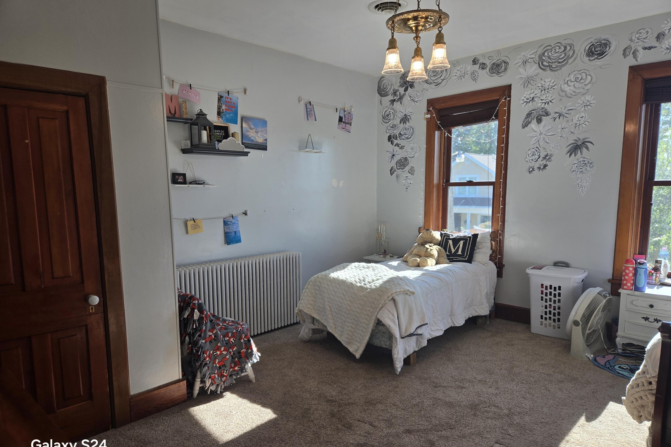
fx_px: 447
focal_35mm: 24
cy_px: 252
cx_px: 336
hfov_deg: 73.7
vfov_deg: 53.0
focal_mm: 5.4
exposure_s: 1/170
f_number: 1.8
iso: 25
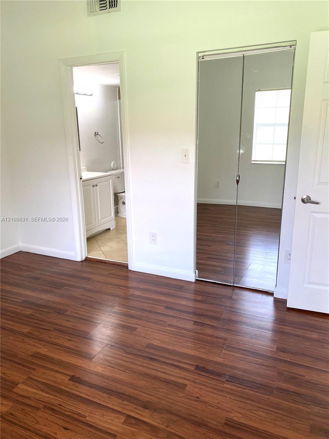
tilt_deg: -13.3
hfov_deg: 53.1
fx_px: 329
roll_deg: +0.8
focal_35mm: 26
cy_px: 220
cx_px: 164
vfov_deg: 67.3
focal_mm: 4.25
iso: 100
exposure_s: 1/120
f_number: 1.8
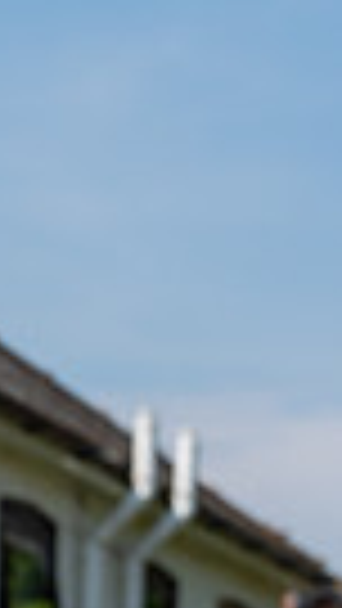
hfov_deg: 4.7
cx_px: -144
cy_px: 973
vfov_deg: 8.2
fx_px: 4108
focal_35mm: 255
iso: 200
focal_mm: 73
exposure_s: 1/1250
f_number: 5
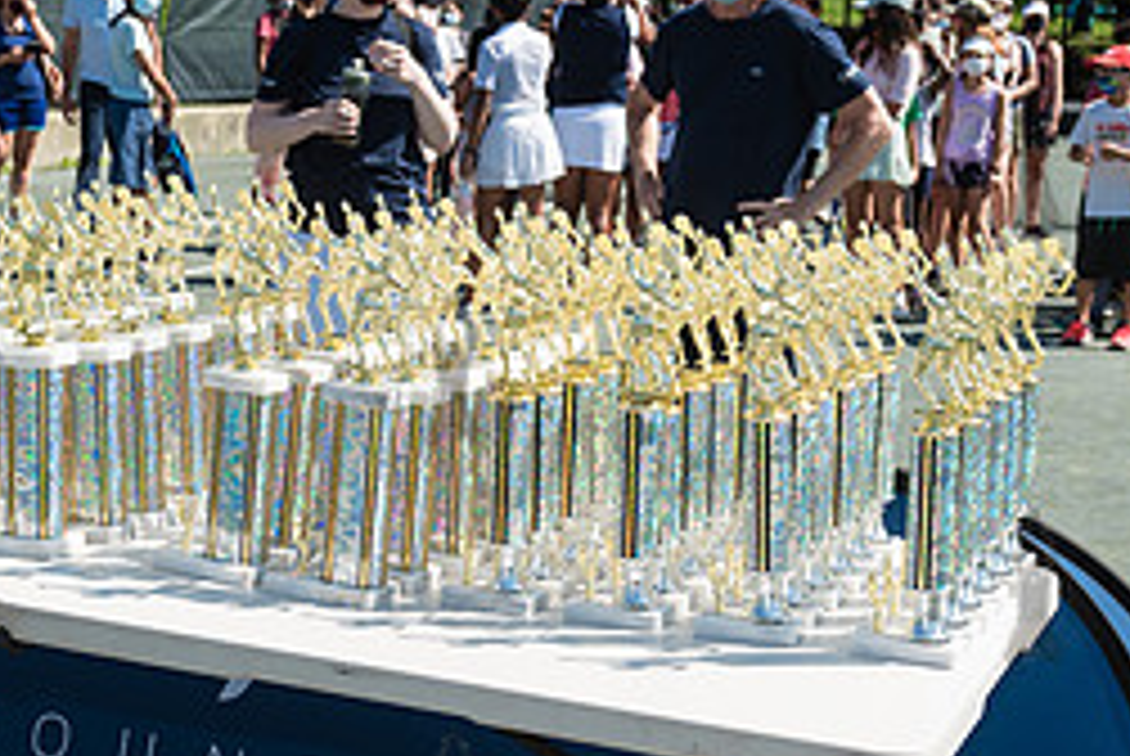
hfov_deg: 30.0
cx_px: 450
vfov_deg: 20.4
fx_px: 2105
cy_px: 367
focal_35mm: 67
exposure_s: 1/640
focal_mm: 29
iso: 125
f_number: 5.6
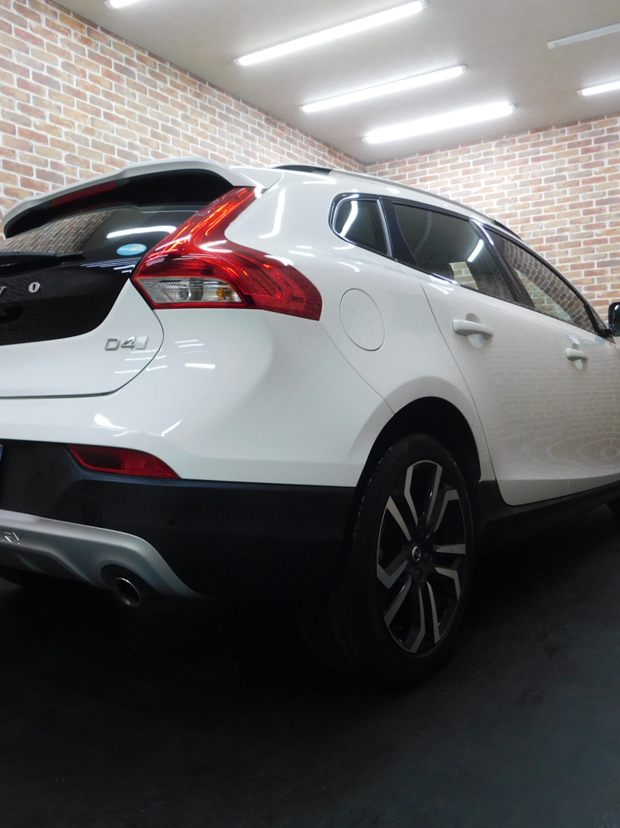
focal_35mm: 31
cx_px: 261
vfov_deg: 58.4
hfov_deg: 45.3
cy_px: 411
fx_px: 740
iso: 160
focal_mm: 4
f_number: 3
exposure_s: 1/30
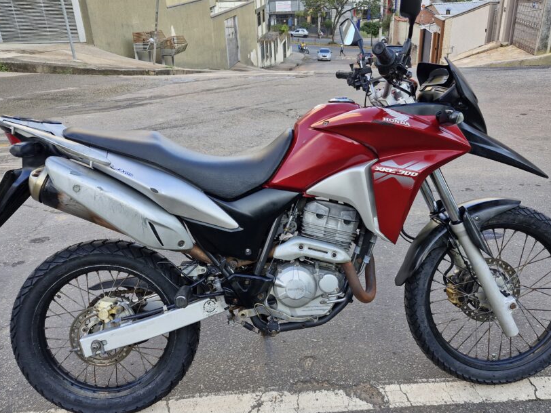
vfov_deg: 48.2
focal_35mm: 29
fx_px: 462
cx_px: 284
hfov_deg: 61.6
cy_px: 190
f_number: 1.8
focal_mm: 5.54
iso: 50
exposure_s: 1/180
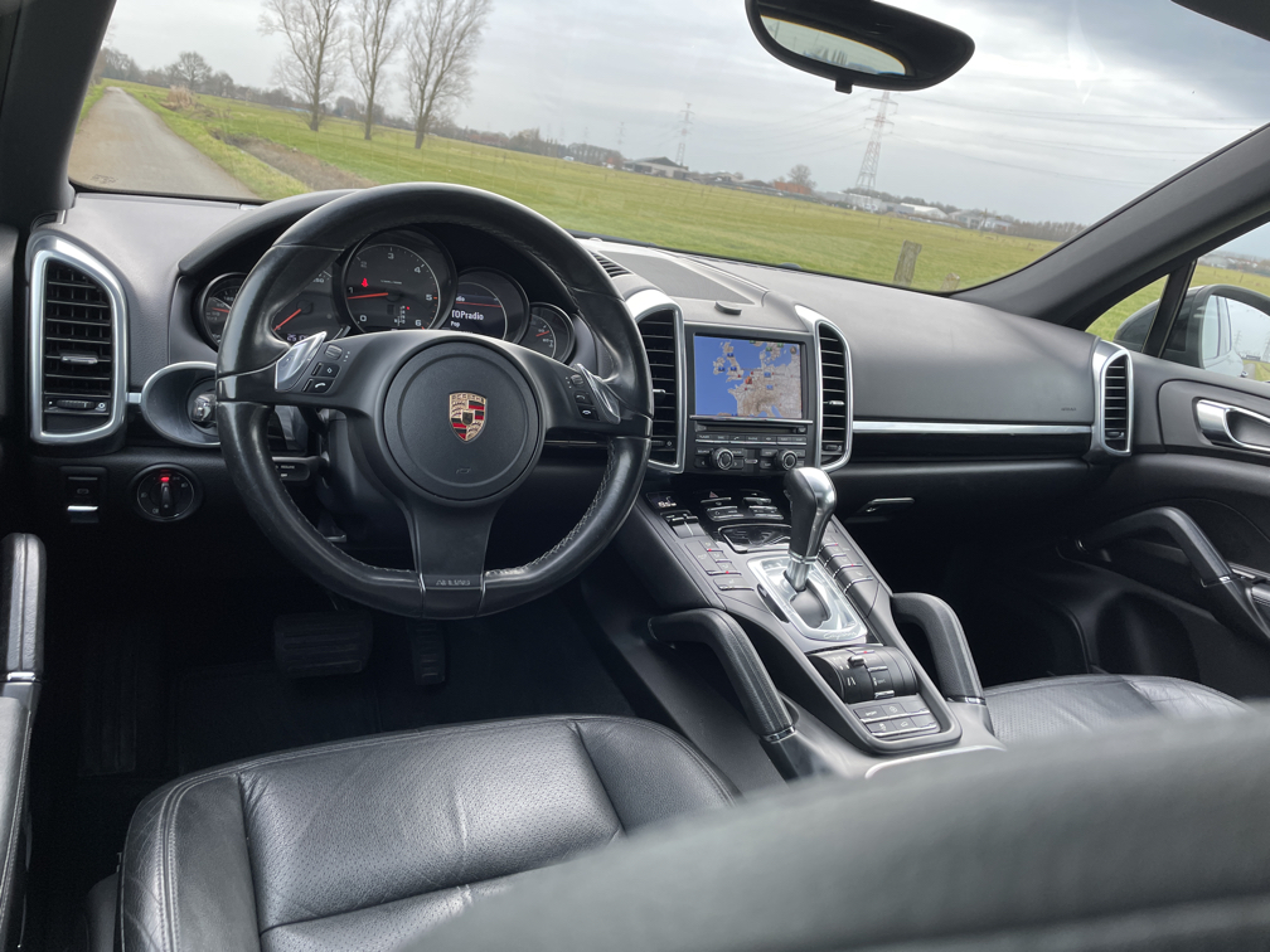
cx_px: 635
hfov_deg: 67.3
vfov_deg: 53.1
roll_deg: -9.7
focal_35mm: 26
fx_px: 954
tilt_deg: -17.0
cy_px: 476
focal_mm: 4.2
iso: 40
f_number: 1.6
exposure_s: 1/121
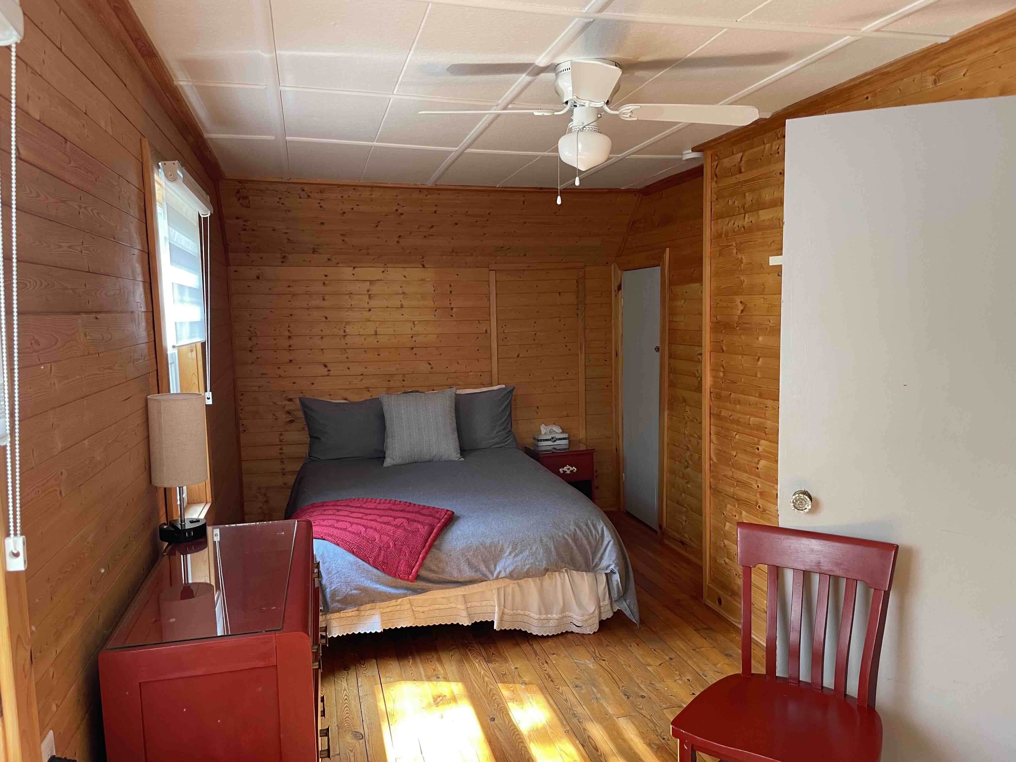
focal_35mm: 26
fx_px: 763
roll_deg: +1.1
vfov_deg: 53.1
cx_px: 508
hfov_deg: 67.3
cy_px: 381
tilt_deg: -4.9
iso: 125
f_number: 1.6
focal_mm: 4.2
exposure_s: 1/77
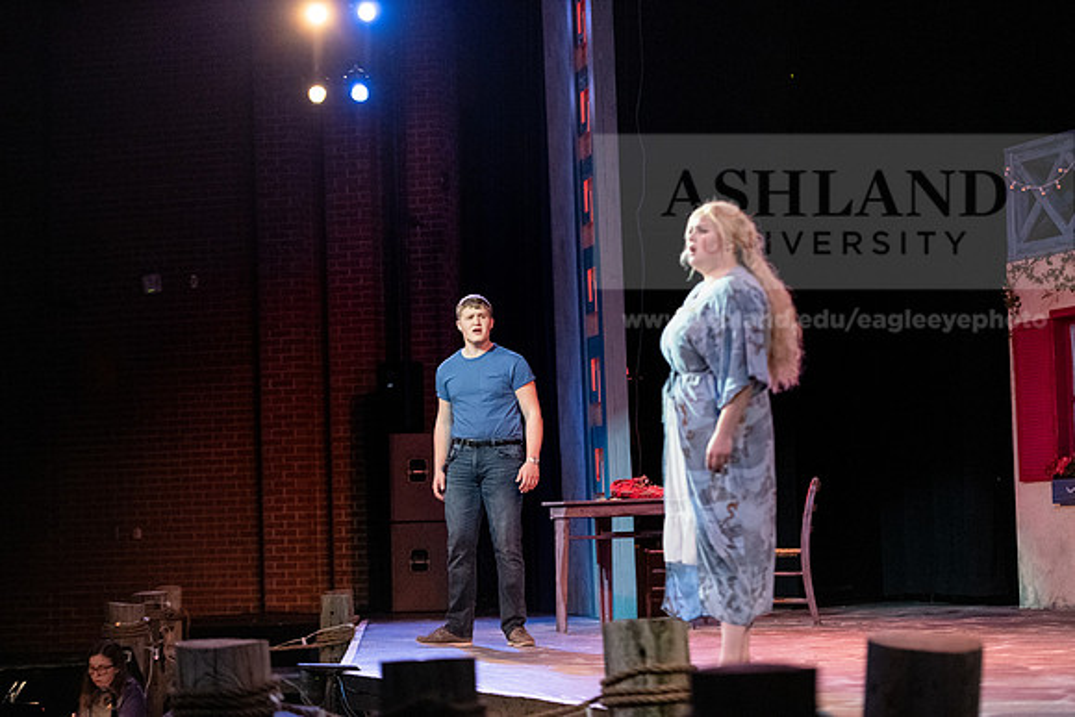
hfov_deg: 22.1
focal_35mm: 92
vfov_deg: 14.9
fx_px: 2748
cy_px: 358
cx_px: 538
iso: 4000
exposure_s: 1/320
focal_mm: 92
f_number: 2.8
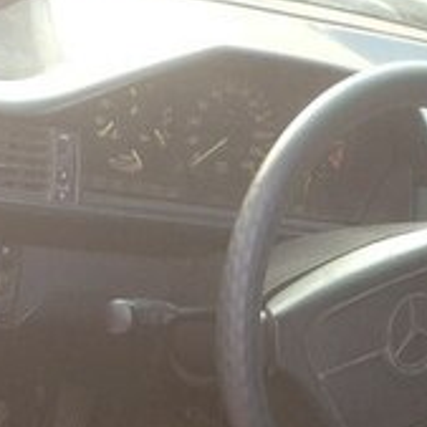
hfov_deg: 14.4
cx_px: 273
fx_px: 1689
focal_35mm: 121
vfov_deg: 13.9
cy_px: 547
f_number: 2.4
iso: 64
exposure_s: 1/40
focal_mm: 4.28
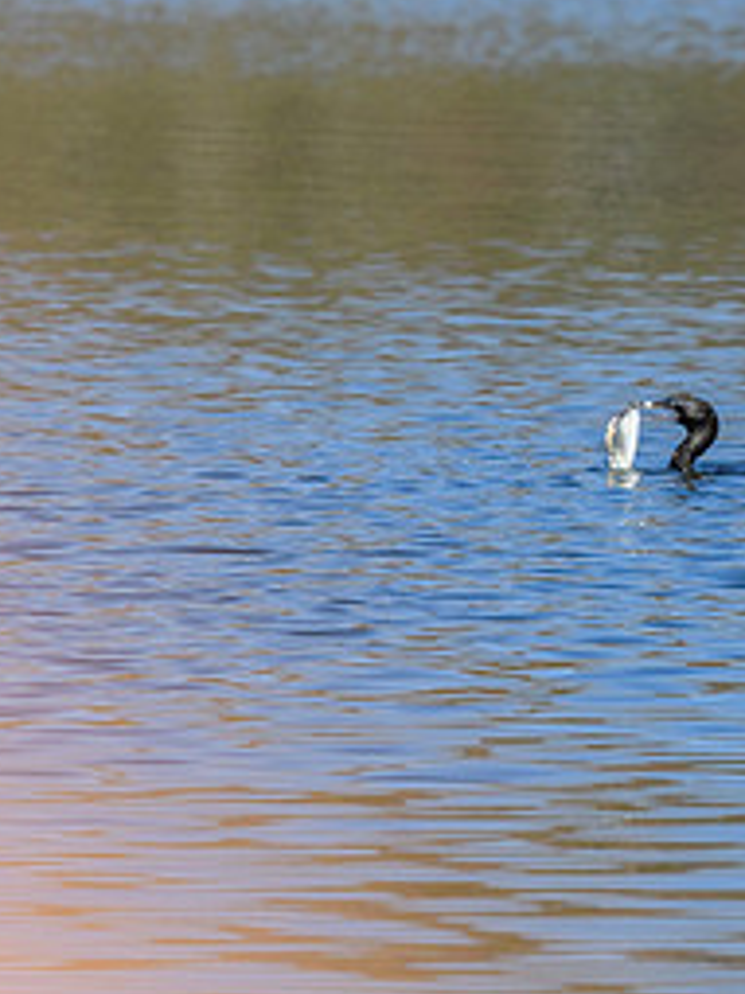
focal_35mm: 1968
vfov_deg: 1.0
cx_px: 757
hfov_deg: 0.8
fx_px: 56521
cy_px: 380
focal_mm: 600
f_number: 6.3
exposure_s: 1/2000
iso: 320
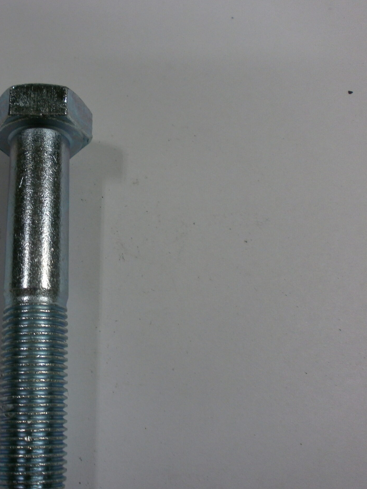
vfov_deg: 50.1
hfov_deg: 36.9
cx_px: 57
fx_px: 523
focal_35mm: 37
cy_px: 250
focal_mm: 4.8
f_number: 2.9
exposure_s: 1/30
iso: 125
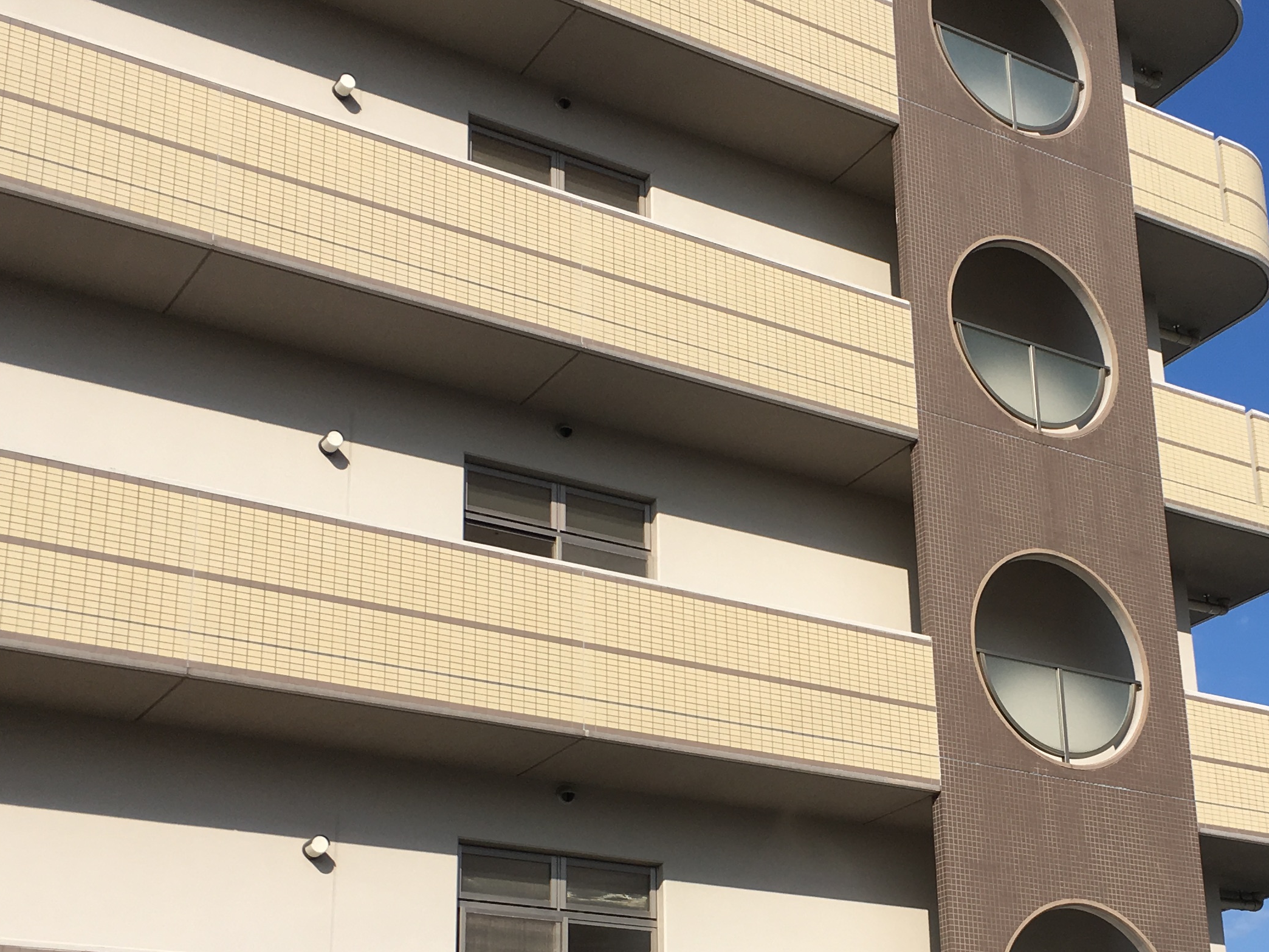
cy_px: 675
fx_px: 2053
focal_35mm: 56
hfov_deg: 34.0
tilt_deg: +20.1
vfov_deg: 25.9
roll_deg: +3.0
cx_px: 857
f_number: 2.2
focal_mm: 4.15
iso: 25
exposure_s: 1/2079
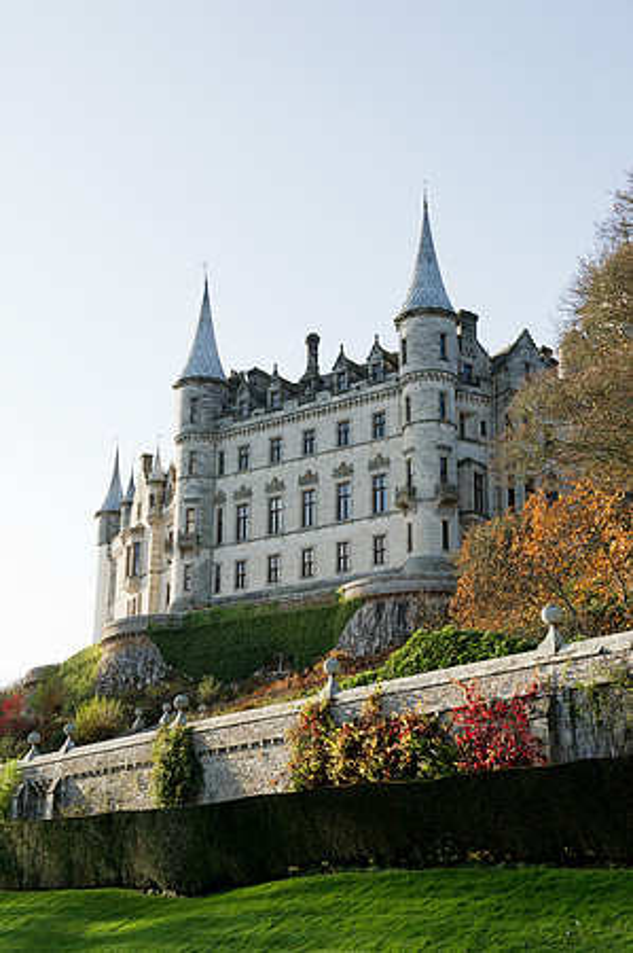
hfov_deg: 26.9
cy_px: 476
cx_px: 316
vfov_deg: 39.6
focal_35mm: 50
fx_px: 1322
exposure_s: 1/640
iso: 800
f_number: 8
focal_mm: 50
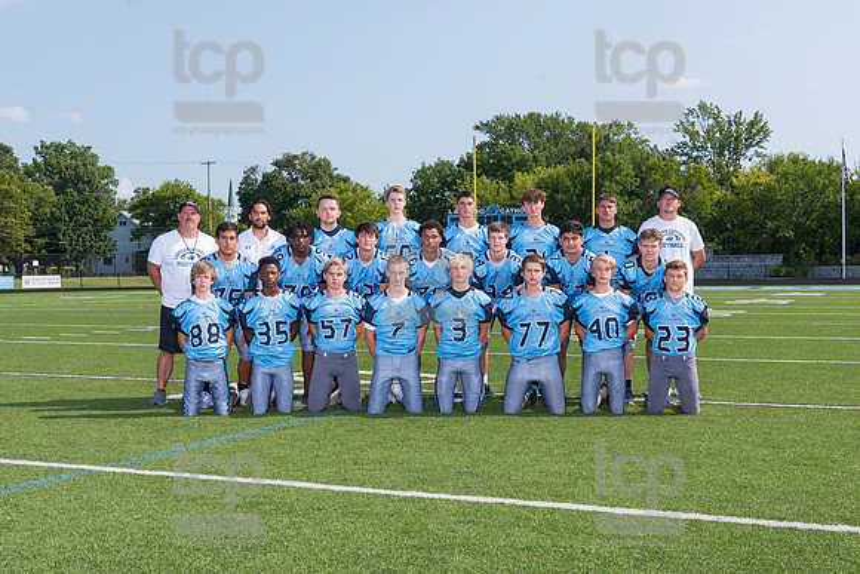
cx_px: 429
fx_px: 1157
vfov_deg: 27.9
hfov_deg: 40.8
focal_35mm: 48
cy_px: 299
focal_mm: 46
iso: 100
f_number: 8
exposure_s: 1/250
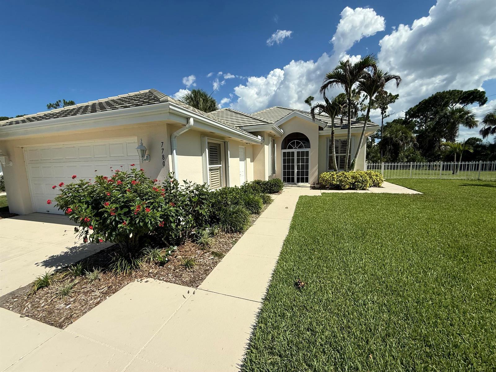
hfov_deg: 102.1
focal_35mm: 14
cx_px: 248
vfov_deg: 85.7
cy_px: 186
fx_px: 201
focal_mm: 2.22
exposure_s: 1/3289
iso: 50
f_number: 2.2
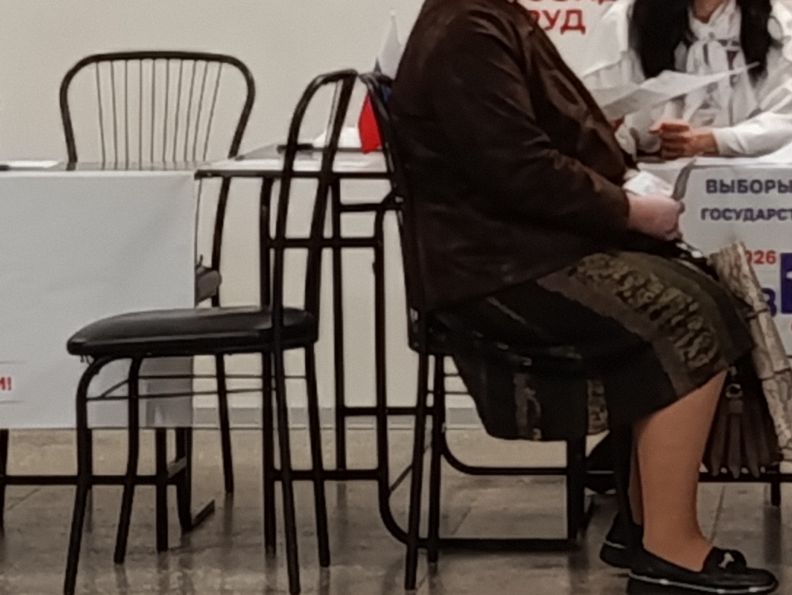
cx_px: 463
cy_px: -34
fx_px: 4050
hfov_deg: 11.2
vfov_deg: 8.3
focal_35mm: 177
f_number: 1.7
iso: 775
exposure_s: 1/50
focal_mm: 5.24
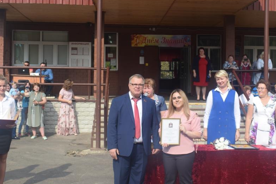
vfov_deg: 26.5
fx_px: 391
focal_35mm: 51
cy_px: 82
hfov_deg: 38.8
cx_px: 155
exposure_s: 1/320
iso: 200
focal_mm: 26
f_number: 9
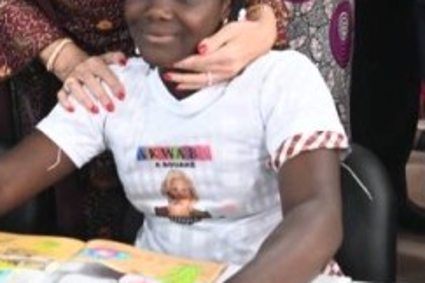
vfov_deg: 12.9
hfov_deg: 20.0
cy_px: -99
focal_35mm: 102
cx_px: 143
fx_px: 1204
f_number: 4.5
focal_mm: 31
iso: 3200
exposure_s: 1/80
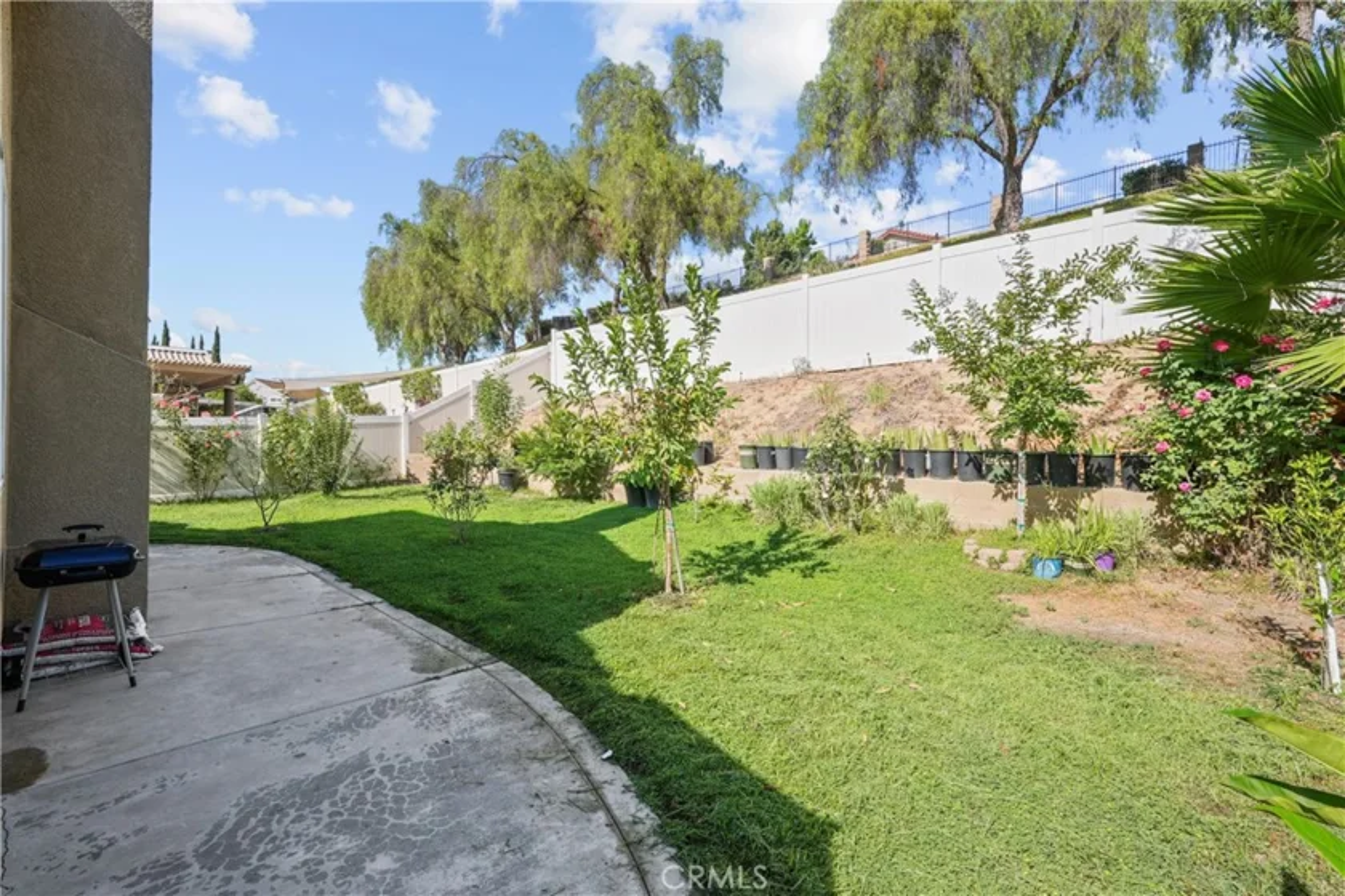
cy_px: 448
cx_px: 672
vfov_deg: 73.7
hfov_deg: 96.7
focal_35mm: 16
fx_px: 598
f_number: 8
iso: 100
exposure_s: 1/125
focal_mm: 16
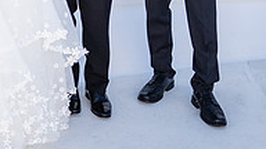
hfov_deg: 22.7
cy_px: -83
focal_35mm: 93
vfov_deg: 12.3
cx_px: 68
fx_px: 656
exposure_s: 1/4000
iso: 160
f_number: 1.4
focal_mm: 24
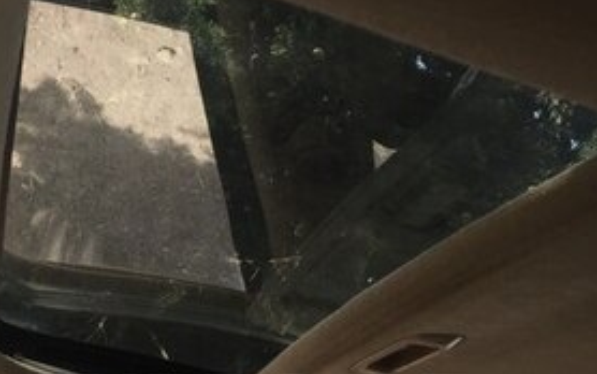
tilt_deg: +14.1
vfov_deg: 17.3
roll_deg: -17.3
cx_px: 249
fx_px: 1188
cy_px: 407
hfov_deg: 28.2
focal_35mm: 73
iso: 32
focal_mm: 4.15
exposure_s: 1/100
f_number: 2.2
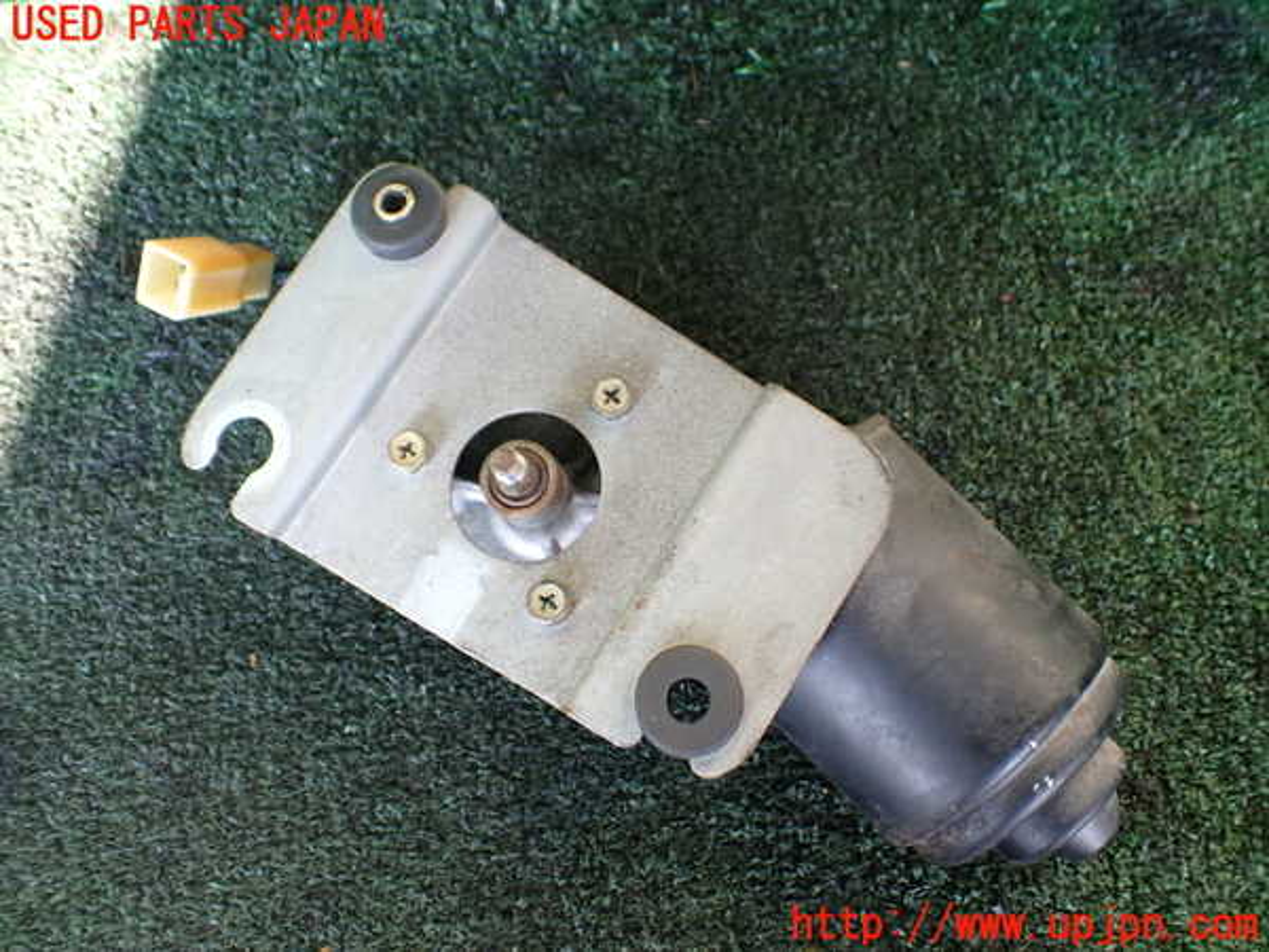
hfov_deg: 60.0
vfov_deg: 46.8
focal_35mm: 30
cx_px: 634
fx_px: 1100
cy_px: 476
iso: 200
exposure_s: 1/125
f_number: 2.3
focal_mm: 5.4
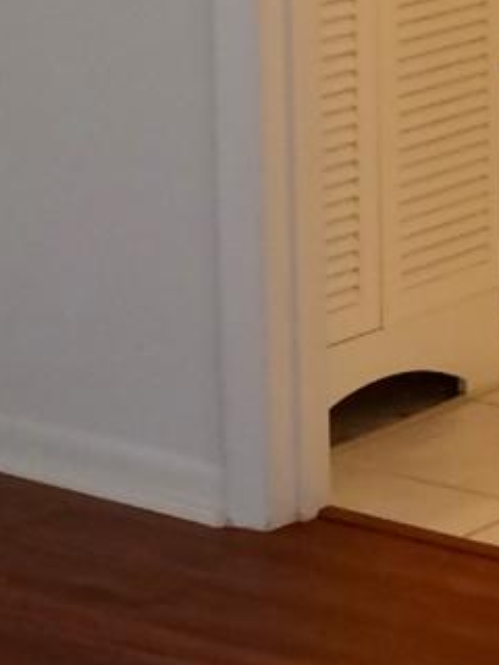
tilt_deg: -15.0
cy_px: 106
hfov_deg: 8.2
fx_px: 3479
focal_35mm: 181
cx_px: 156
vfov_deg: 10.9
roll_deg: +3.0
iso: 64
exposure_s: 1/30
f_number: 2.2
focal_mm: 4.15
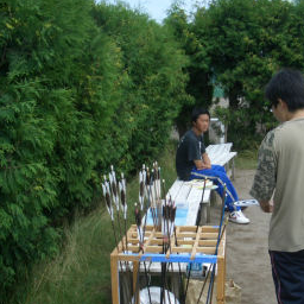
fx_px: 507
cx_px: 166
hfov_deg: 33.4
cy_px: 220
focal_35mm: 51
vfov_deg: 32.9
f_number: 4.3
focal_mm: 5.8
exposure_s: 1/400
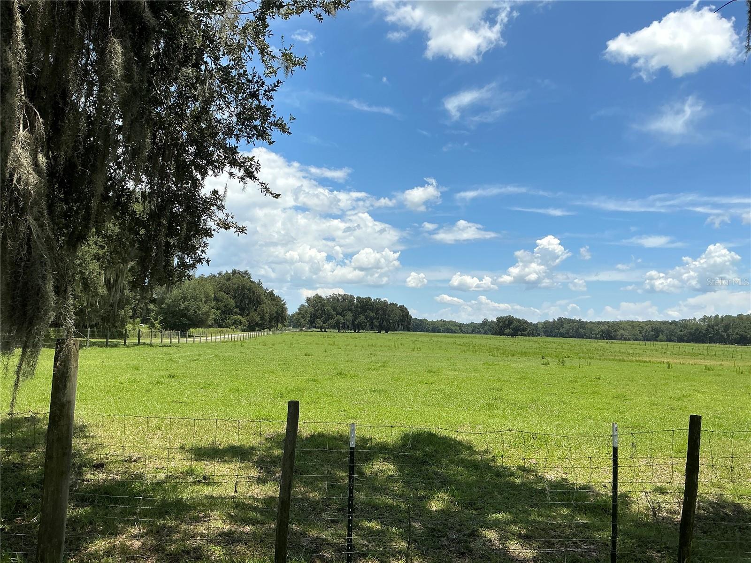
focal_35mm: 28
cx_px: 376
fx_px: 607
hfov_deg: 63.4
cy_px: 282
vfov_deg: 49.7
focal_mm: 3
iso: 25
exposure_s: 1/2320
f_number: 1.8
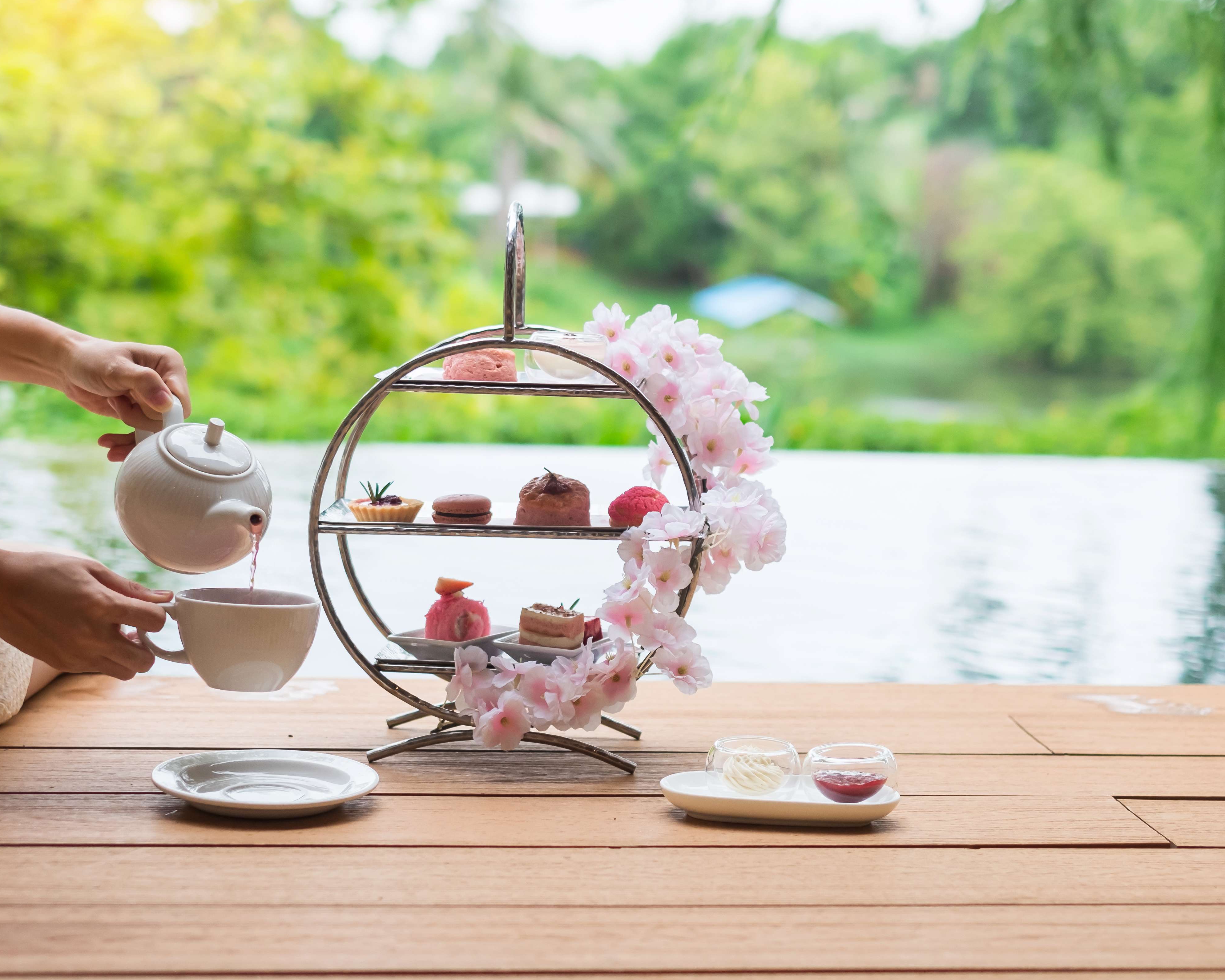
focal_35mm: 75
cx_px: 484
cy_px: 454
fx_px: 2719
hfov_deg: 25.3
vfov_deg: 20.4
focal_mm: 35
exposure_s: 1/1000
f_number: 2
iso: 200
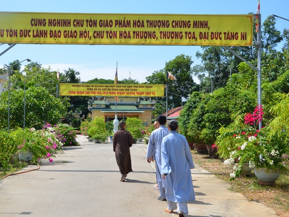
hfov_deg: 36.1
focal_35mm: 53
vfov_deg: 27.5
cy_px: 107
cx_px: 126
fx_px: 443
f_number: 10
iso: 250
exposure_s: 1/400
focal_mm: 32
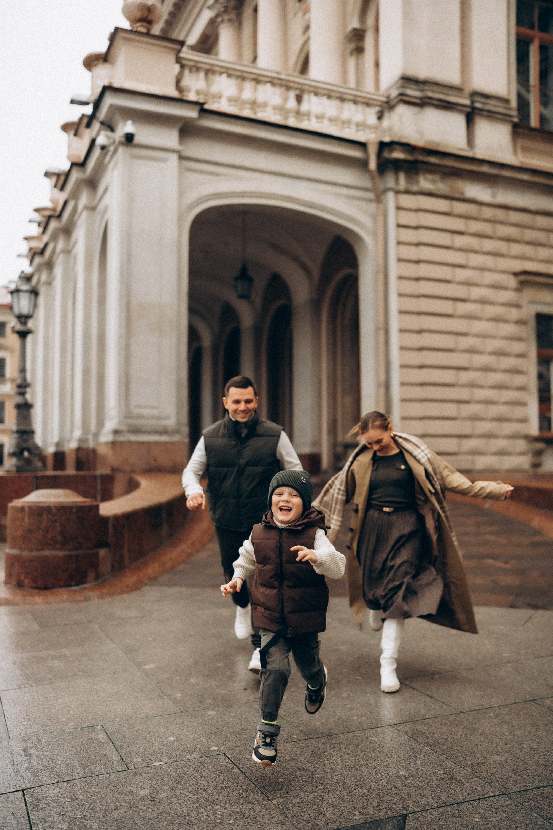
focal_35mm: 35
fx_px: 806
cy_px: 415
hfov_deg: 37.9
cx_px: 276
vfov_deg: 54.4
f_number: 1.4
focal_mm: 35
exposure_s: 1/8000
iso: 800
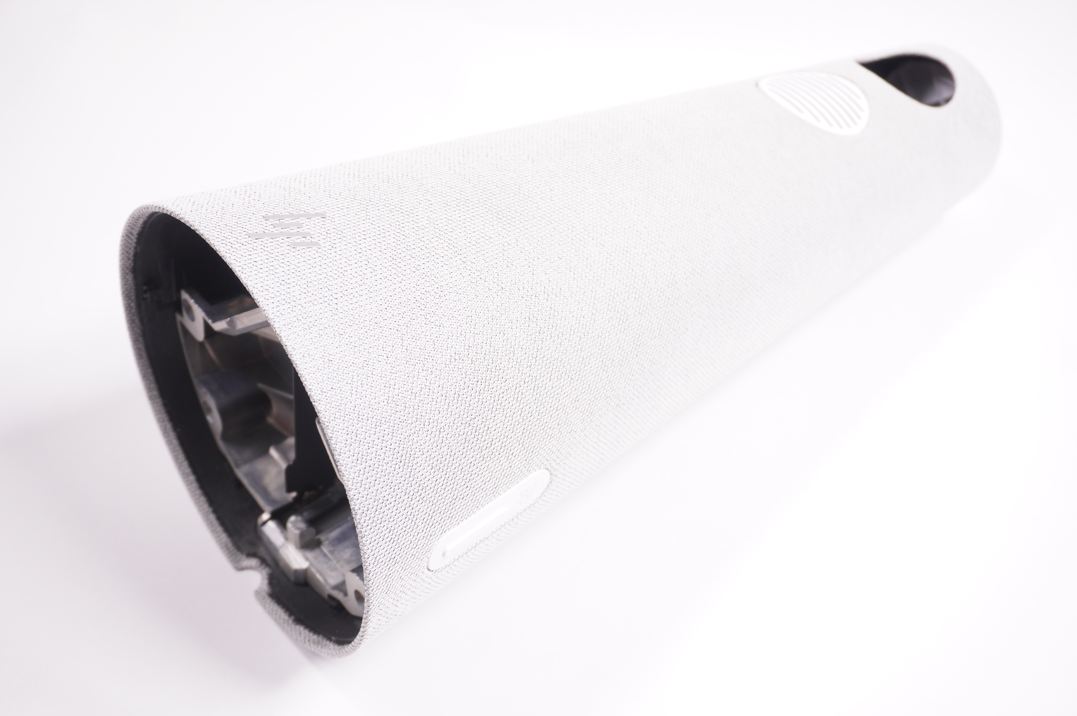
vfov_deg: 30.8
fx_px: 1300
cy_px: 358
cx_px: 538
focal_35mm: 44
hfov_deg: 45.0
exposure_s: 1/100
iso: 320
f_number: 5.6
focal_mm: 29
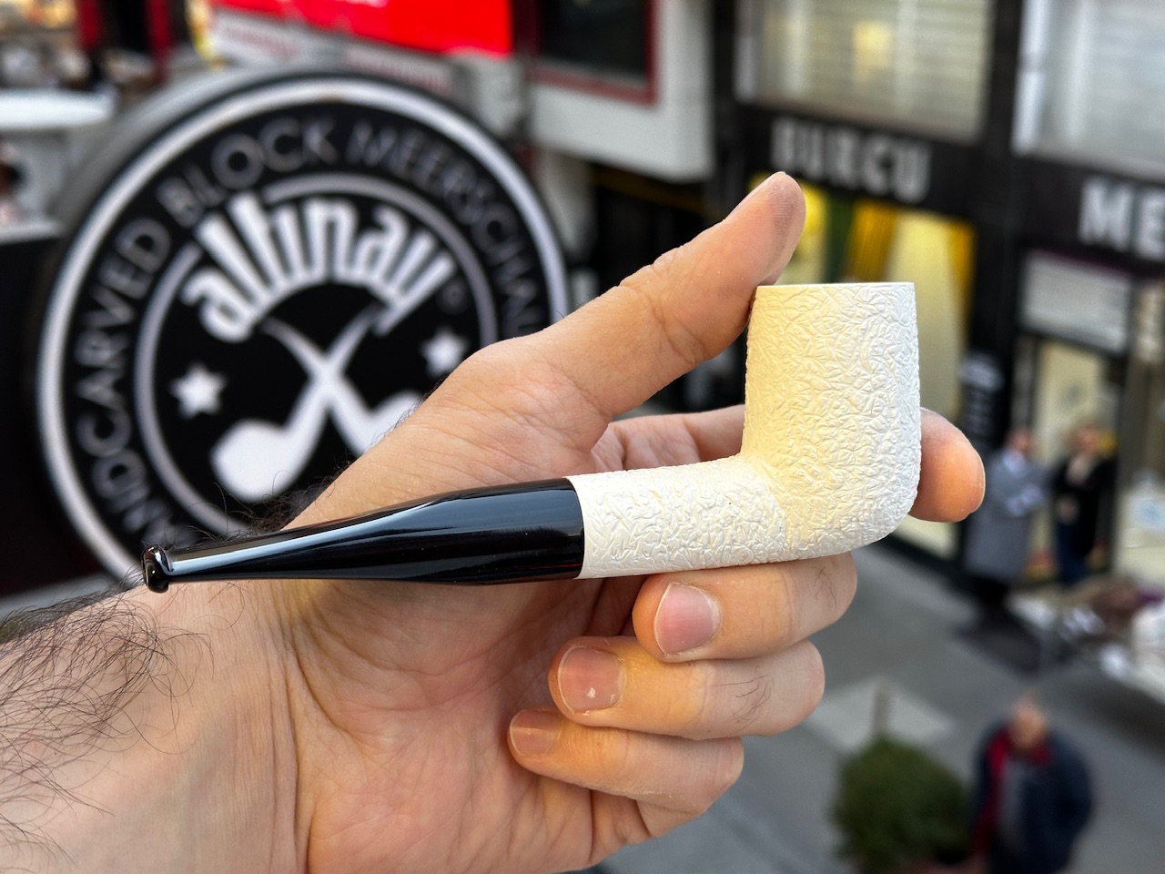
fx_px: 1615
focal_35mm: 48
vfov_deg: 30.3
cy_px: 437
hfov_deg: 39.7
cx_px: 582
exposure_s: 1/50
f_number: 1.78
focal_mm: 6.86
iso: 64
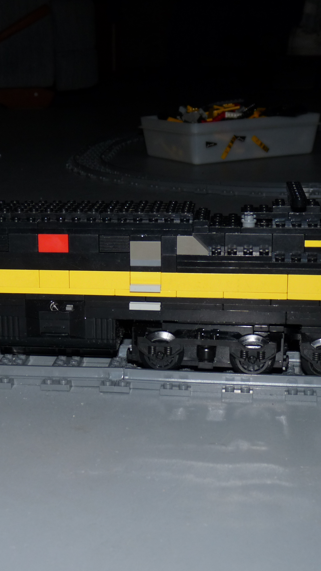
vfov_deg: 33.8
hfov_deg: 19.3
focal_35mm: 62
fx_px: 938
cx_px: 76
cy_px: 285
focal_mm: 7.4
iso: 100
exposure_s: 1/125
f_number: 3
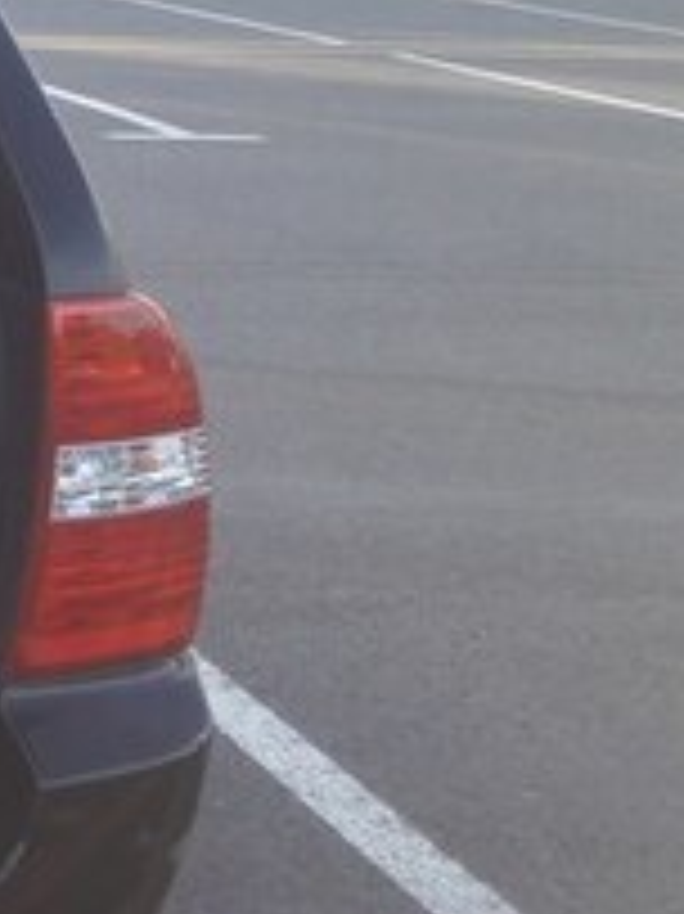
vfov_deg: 21.4
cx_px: -729
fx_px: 2400
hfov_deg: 13.6
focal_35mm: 91
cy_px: 227
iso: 40
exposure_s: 1/135
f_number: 1.9
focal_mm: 3.7
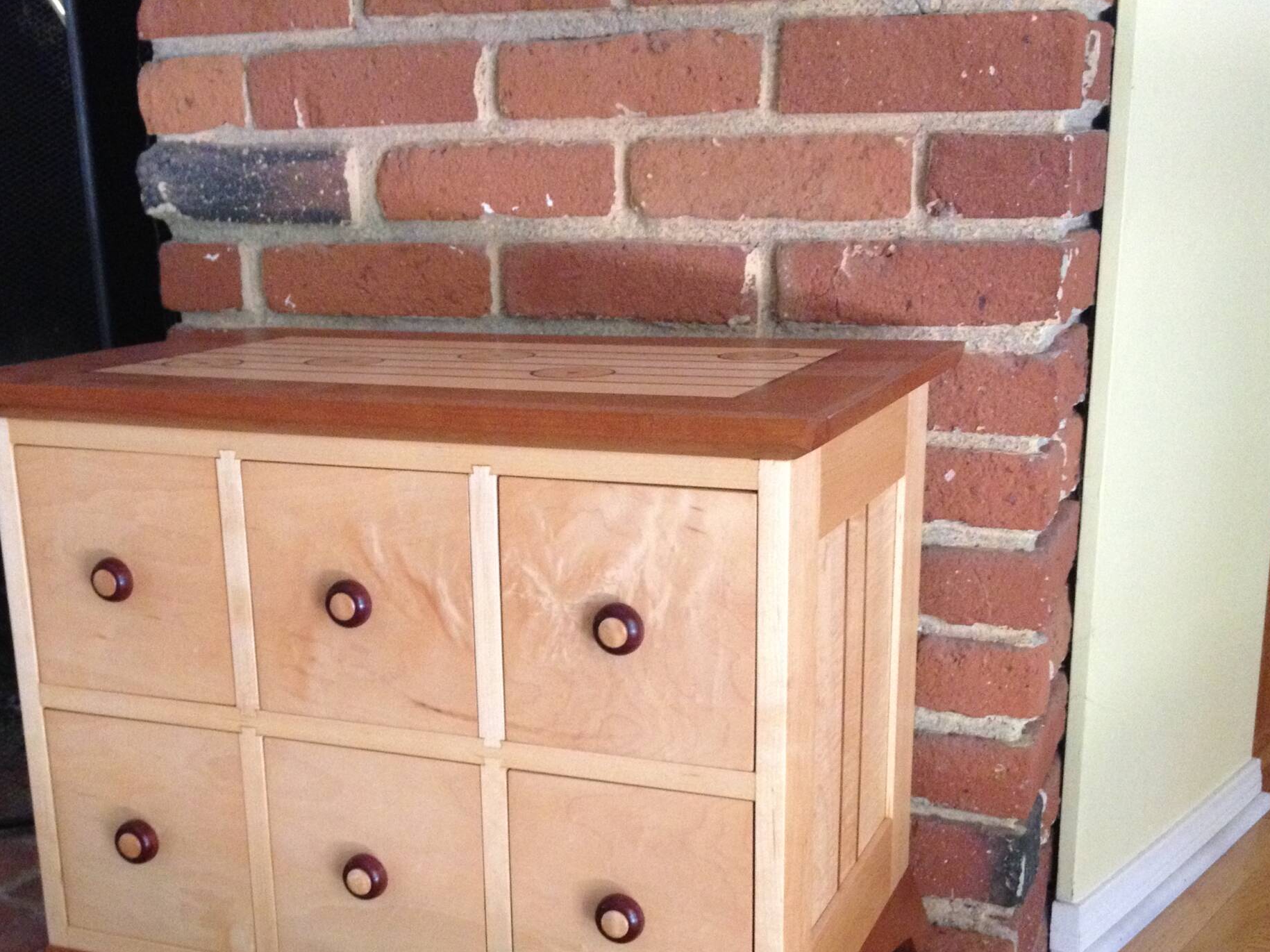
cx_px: 555
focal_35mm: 49
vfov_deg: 29.4
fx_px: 1797
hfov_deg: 38.9
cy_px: 663
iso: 400
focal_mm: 4.28
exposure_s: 1/17
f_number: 2.4
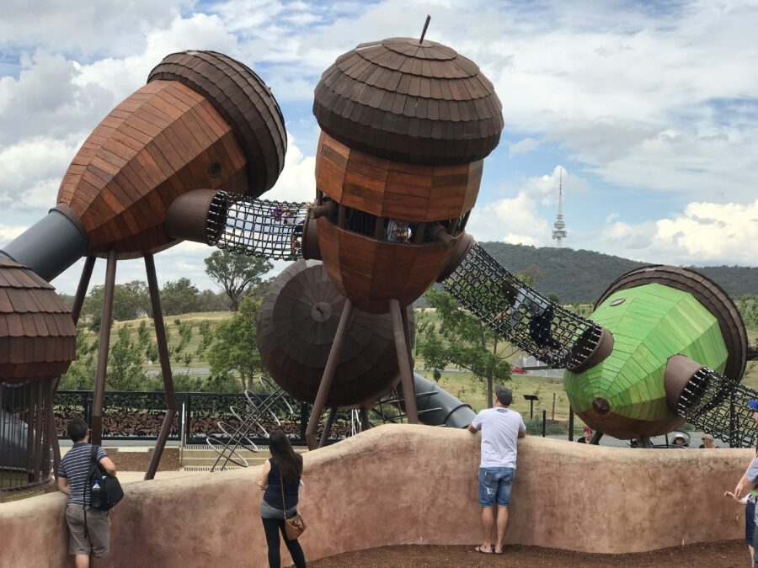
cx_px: 379
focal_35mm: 57
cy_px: 284
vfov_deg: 25.7
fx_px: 1248
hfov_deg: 33.8
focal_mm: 6.6
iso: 20
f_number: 2.8
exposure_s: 1/977
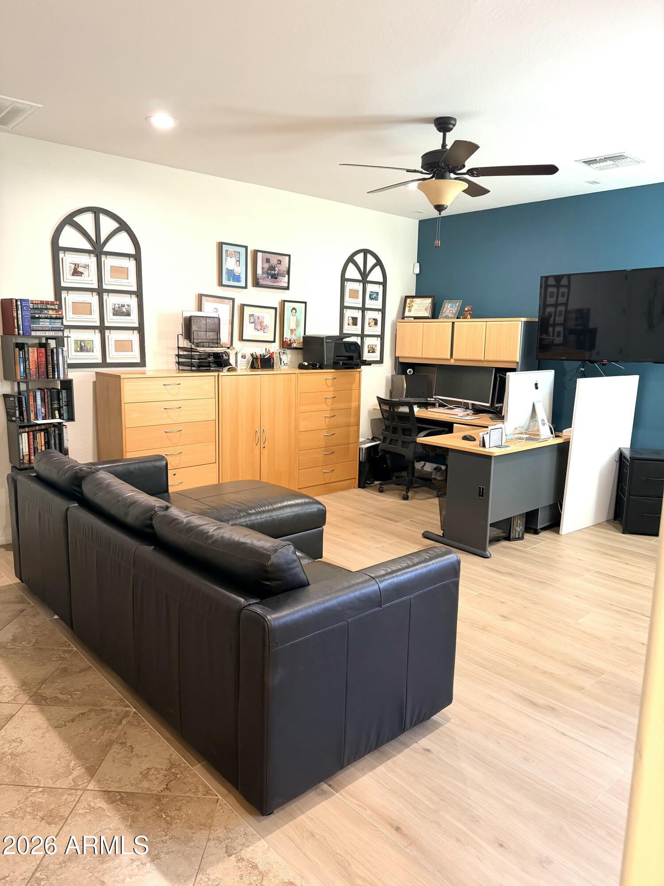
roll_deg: -0.6
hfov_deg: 56.8
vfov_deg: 71.6
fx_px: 614
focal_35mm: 24
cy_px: 443
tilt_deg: -10.0
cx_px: 332
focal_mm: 6.76
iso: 250
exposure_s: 1/60
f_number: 1.78
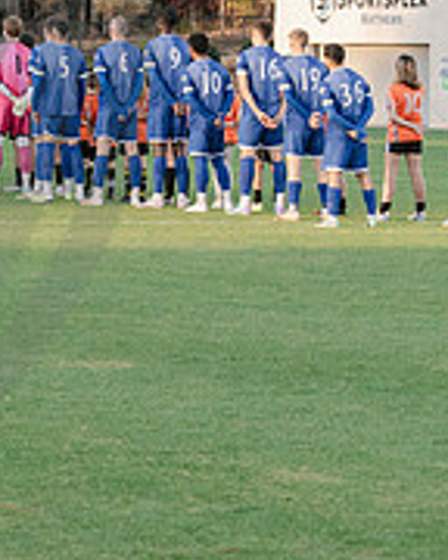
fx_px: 3514
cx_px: -395
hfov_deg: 7.1
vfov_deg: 9.1
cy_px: 14
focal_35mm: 212
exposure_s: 1/640
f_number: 5
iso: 1250
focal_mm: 70
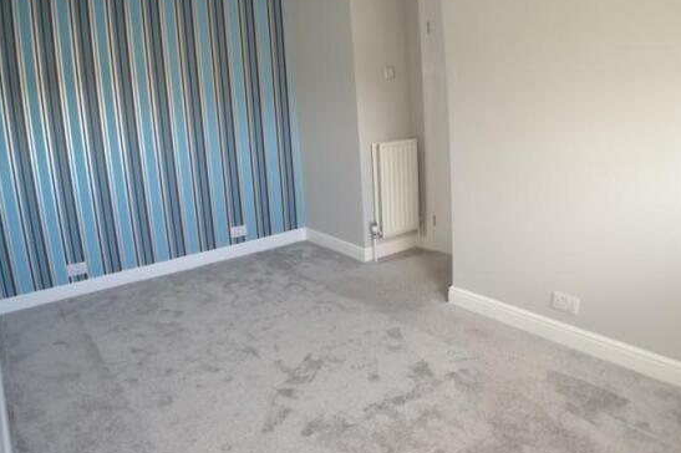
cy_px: 195
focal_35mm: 36
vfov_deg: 36.8
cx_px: 286
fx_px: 681
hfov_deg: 52.9
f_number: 3.8
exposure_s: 1/60
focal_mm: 20
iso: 720
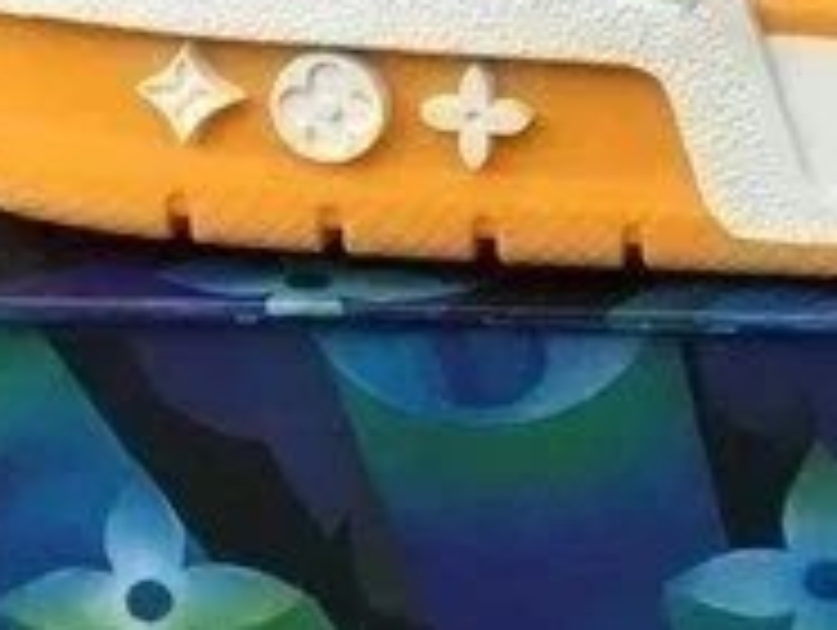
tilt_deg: -19.5
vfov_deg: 9.8
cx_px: 1206
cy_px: 11
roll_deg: -0.6
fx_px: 3632
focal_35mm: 150
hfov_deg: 12.6
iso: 25
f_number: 2.4
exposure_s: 1/264
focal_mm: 3.3
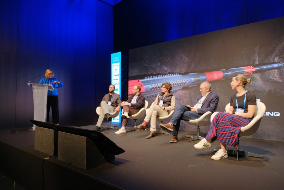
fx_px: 174
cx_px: 142
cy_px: 95
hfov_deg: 78.6
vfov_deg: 57.2
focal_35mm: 22
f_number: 2.8
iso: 640
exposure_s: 1/60
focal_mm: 14.4
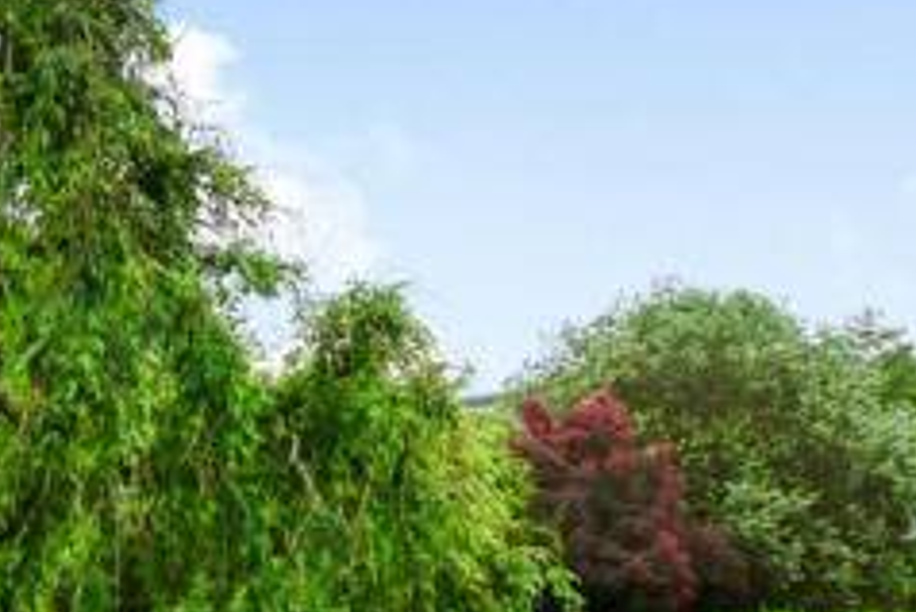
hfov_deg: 27.5
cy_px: 541
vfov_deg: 20.3
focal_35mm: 66
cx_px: -125
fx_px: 1680
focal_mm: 16
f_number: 5.6
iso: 100
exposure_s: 1/100
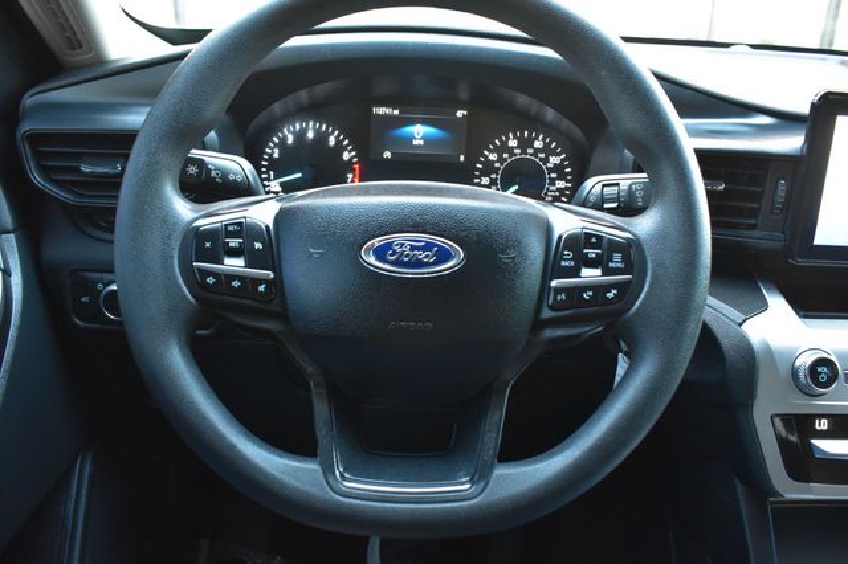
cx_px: 424
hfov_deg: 59.5
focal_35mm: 32
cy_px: 282
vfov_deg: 41.7
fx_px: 742
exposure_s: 1/15
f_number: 6.3
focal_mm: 21
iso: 1600
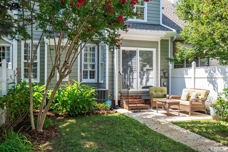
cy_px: 76
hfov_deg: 54.4
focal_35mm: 35
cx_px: 114
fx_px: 222
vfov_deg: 37.8
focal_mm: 35
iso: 125
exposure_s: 1/60
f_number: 4
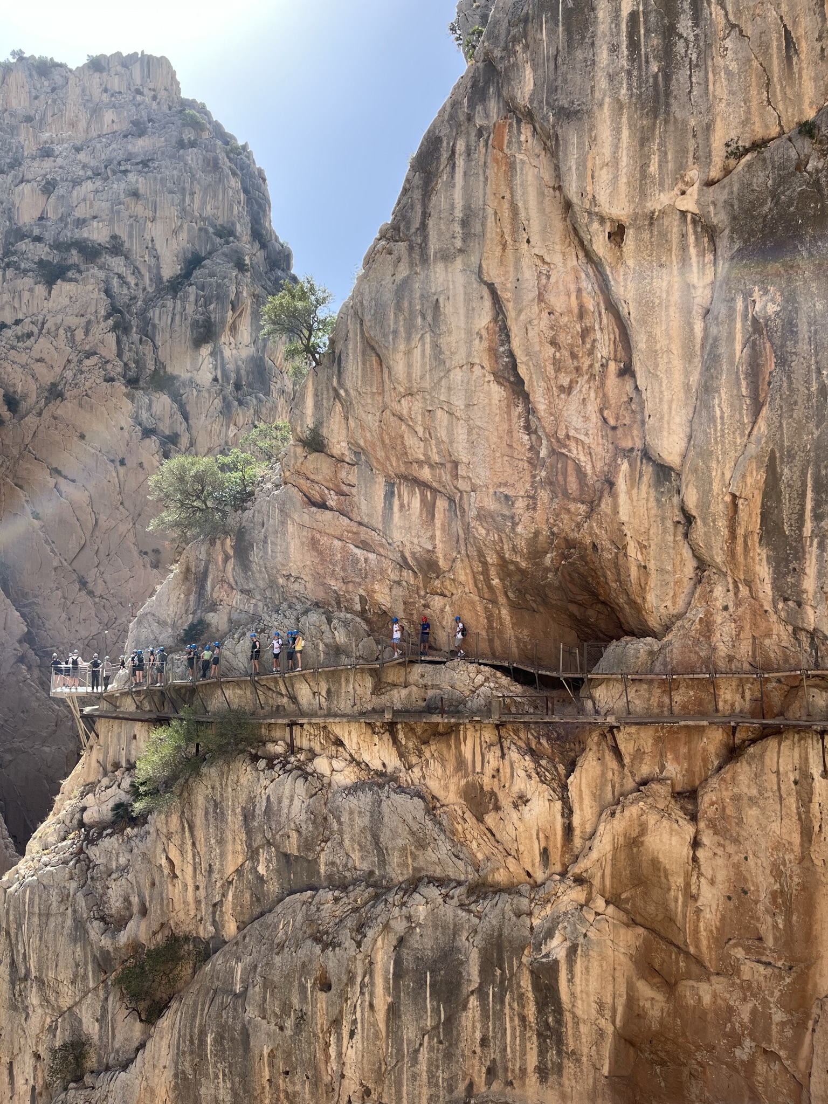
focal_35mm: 26
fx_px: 829
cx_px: 414
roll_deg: -2.2
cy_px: 552
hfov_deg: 53.1
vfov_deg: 67.3
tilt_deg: +6.0
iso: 50
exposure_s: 1/1129
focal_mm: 5.1
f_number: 1.6
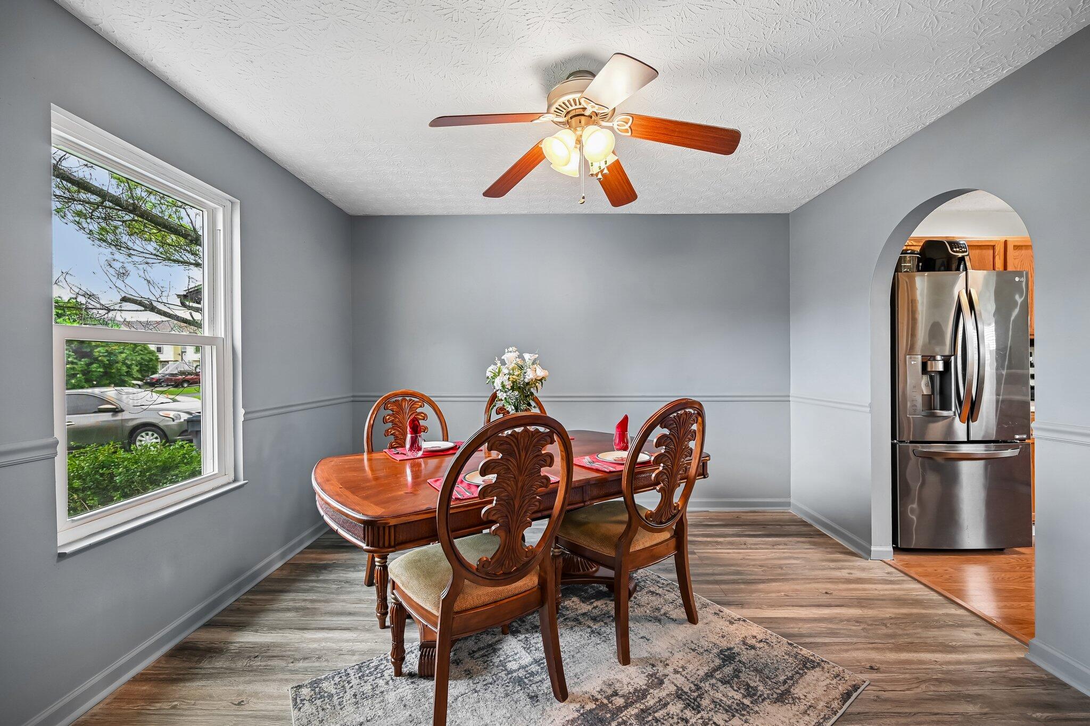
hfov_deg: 104.3
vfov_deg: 81.2
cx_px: 545
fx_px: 424
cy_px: 363
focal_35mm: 14
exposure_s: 1/10
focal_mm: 14
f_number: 4
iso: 400
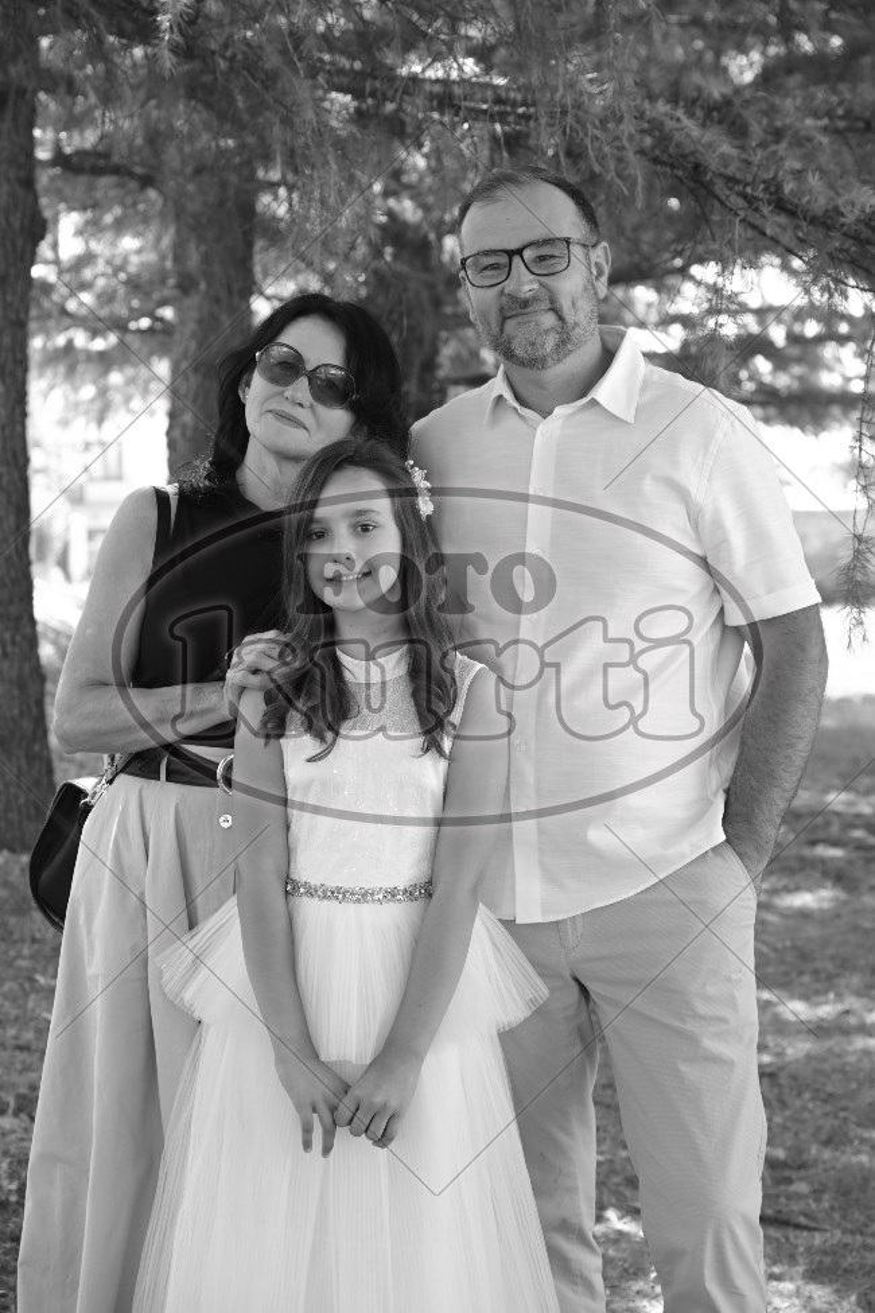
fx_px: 2698
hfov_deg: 18.4
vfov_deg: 27.3
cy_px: 656
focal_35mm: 74
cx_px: 438
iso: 640
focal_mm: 74
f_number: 5.6
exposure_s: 1/160
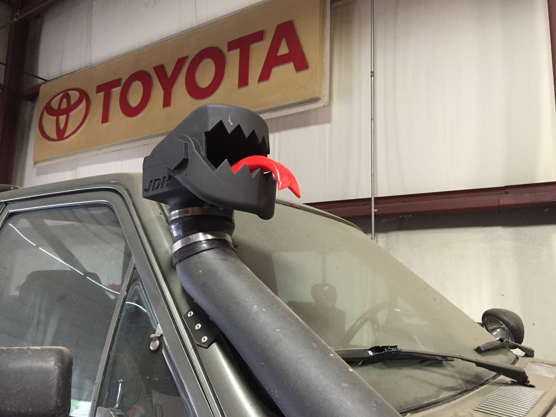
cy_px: 208
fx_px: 466
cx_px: 278
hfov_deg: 61.7
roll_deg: -1.3
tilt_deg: +9.4
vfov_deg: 48.2
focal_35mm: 29
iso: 200
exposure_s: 1/30
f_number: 2.2
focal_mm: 4.15
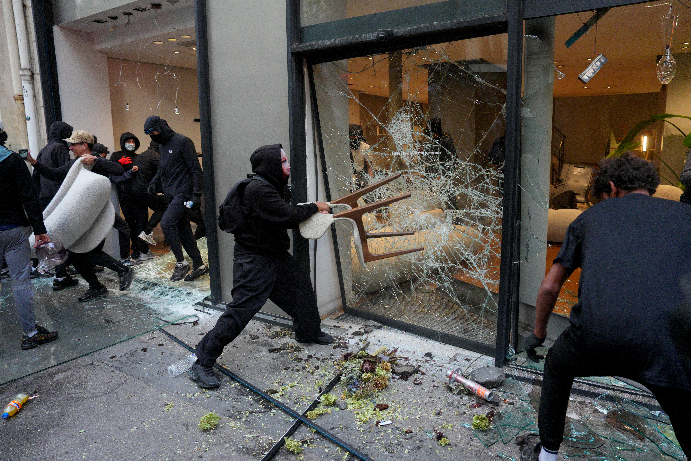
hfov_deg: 73.7
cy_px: 230
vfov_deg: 53.1
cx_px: 346
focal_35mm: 24
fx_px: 461
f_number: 4
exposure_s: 1/500
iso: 4000
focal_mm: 24
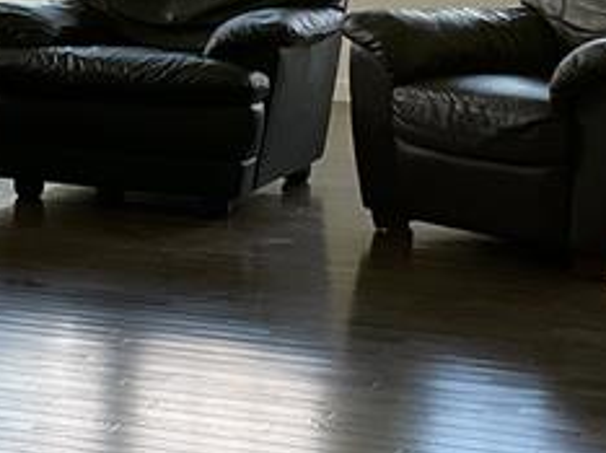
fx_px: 2221
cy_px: 269
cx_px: 104
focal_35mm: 127
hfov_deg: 15.4
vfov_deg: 11.6
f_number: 1.8
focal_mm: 3
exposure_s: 1/120
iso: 50
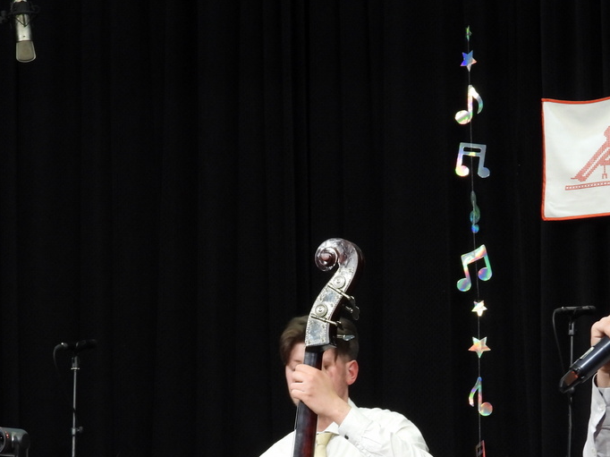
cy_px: 383
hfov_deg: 9.0
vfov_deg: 6.7
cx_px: 410
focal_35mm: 220
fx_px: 3875
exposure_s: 1/40
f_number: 4
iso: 400
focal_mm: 22.5
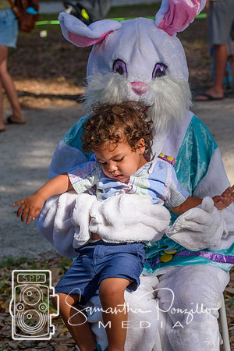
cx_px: 117
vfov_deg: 18.2
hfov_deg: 12.2
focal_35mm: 112
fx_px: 1097
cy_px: 176
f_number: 6.3
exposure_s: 1/640
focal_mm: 75
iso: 200
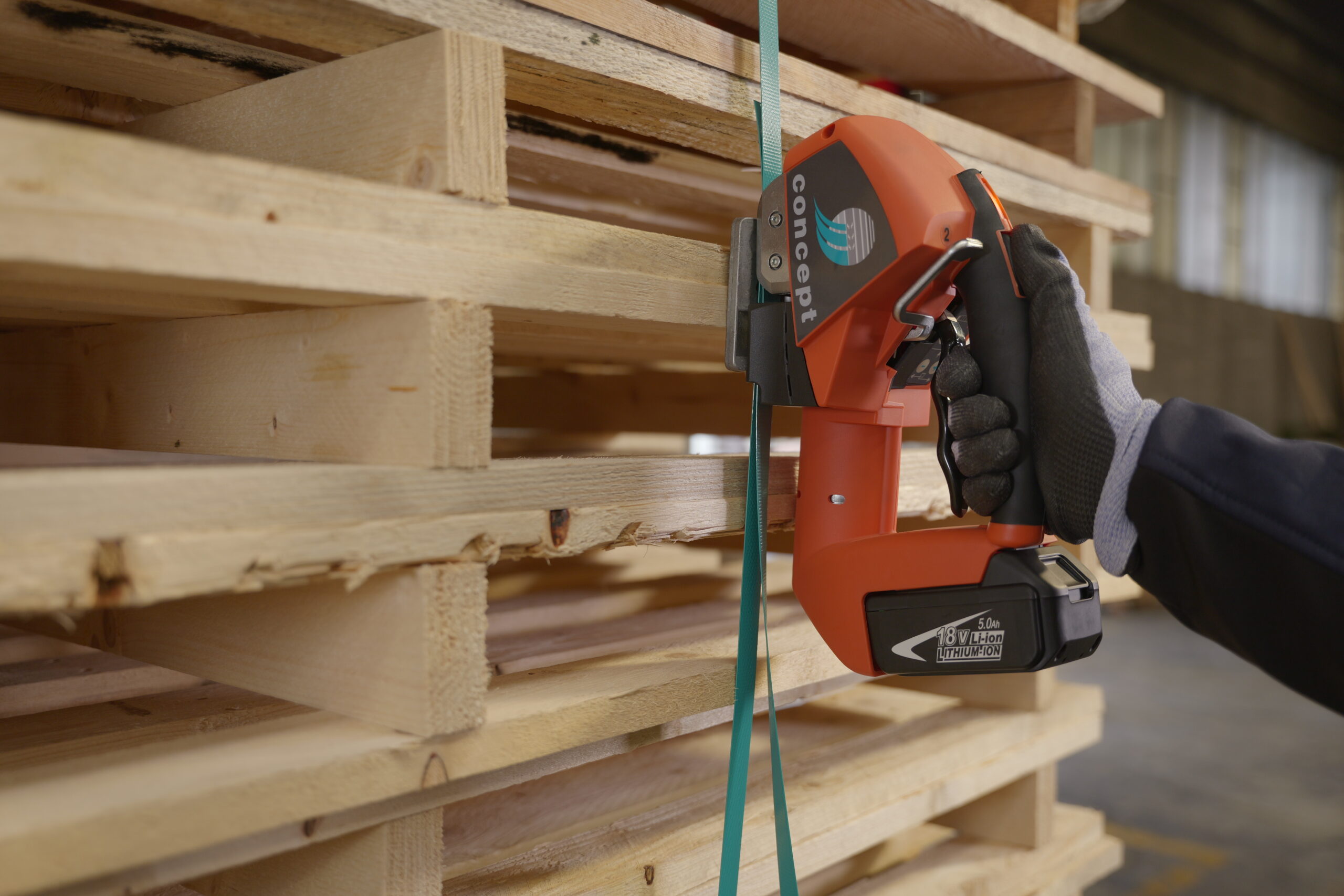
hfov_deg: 55.8
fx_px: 1269
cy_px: 448
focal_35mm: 34
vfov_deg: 38.9
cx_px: 672
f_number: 2.8
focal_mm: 34
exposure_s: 1/200
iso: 400
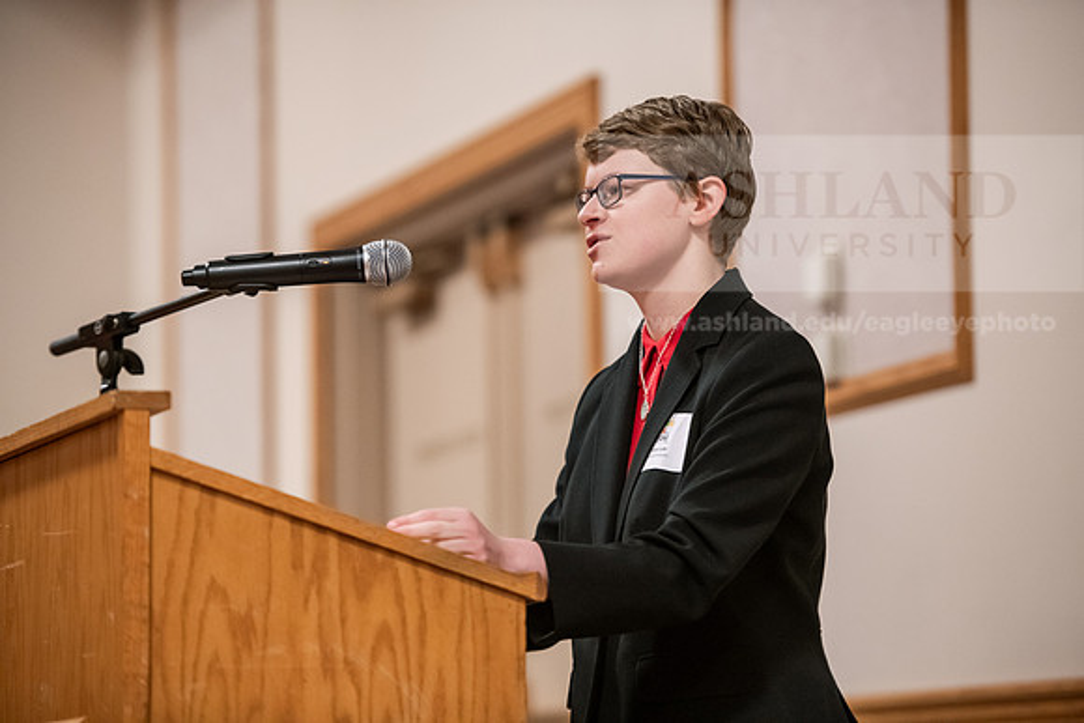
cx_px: 542
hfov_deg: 13.7
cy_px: 362
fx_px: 4518
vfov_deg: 9.2
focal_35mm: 150
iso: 4000
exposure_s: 1/160
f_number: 2.8
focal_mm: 150
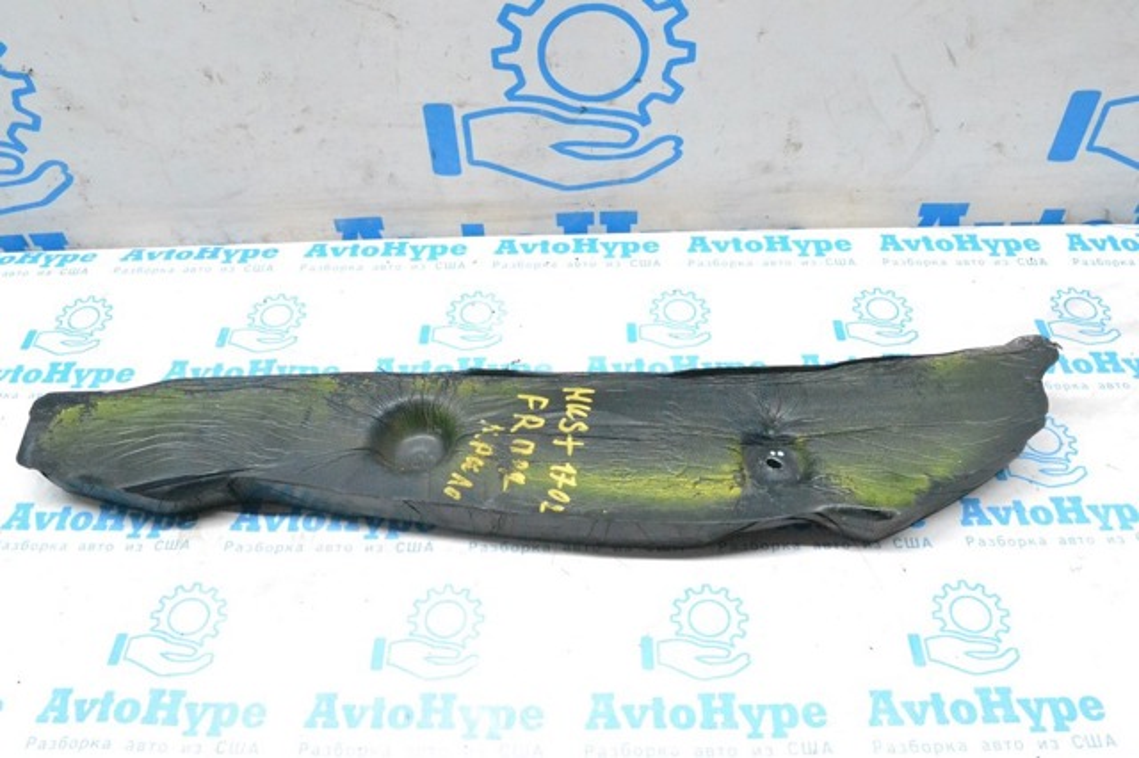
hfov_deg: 62.0
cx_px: 570
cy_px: 379
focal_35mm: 30
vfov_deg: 43.6
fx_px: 949
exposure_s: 1/160
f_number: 9
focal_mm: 20
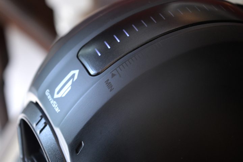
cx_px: 122
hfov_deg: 24.6
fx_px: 557
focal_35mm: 82
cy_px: 81
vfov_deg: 16.6
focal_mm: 55
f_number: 5.6
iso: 500
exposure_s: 1/15
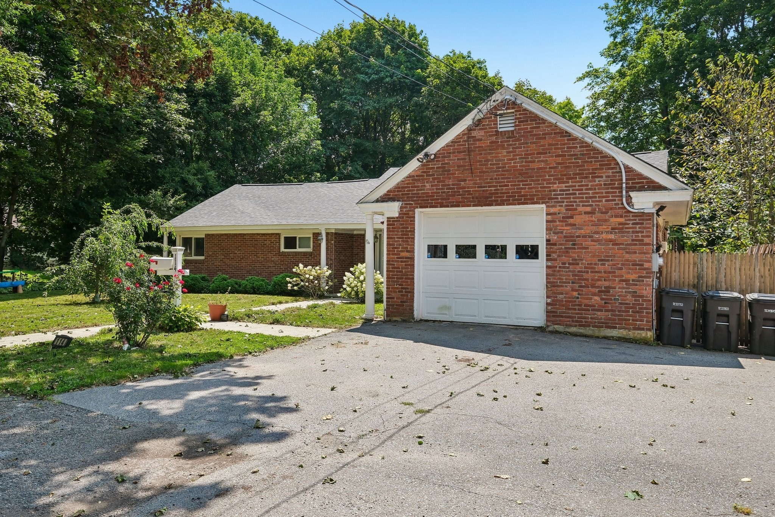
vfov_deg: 49.5
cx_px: 388
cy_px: 258
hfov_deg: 69.4
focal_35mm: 26
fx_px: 560
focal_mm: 17.4
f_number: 5.6
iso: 200
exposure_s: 1/350
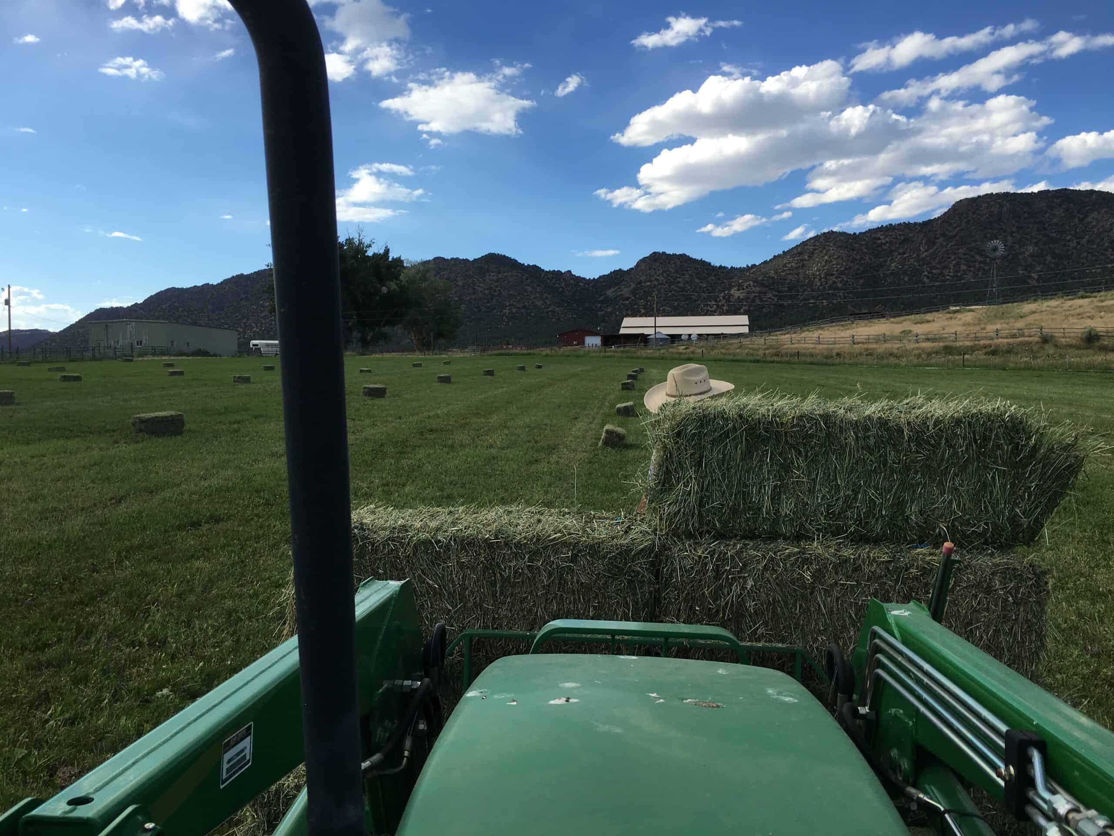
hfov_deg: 61.7
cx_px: 557
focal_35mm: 29
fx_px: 933
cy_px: 418
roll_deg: +0.1
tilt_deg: -3.3
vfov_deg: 48.2
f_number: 2.2
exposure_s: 1/938
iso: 25
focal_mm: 4.15
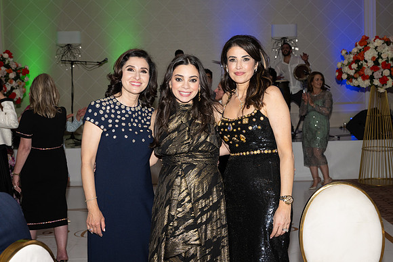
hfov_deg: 43.6
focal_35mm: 45
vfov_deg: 29.9
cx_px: 196
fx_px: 491
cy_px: 131
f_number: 5.6
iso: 800
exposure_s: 1/100
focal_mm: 45
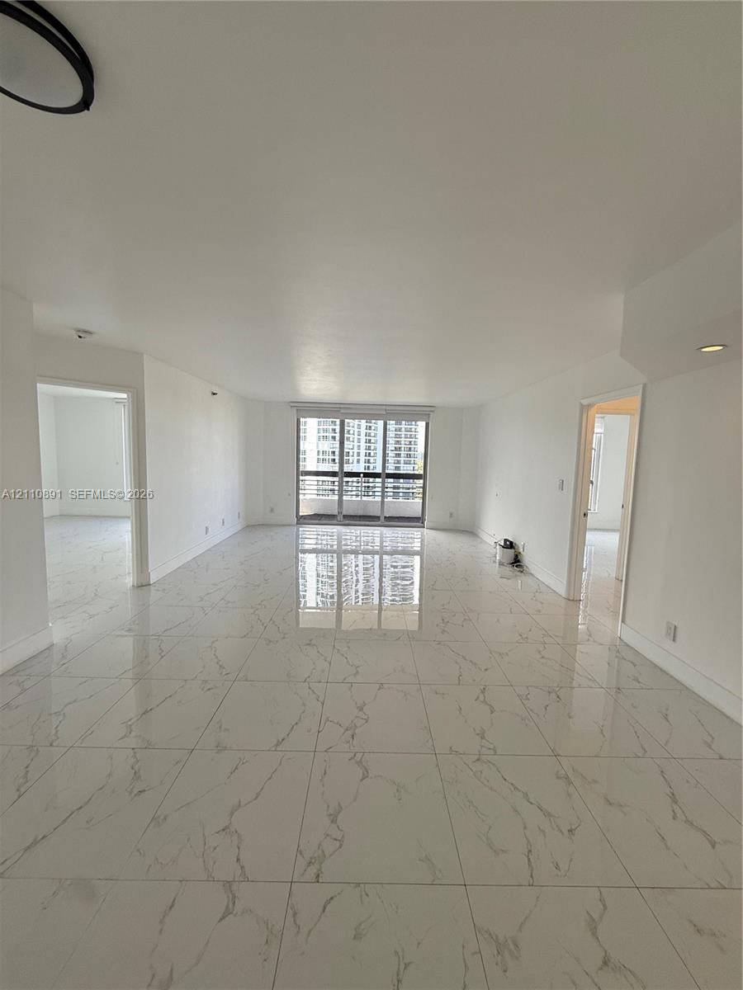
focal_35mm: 14
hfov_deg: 85.7
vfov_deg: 102.1
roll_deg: -2.1
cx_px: 372
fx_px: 401
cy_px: 495
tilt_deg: -4.5
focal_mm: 2.22
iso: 64
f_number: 2.2
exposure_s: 1/207
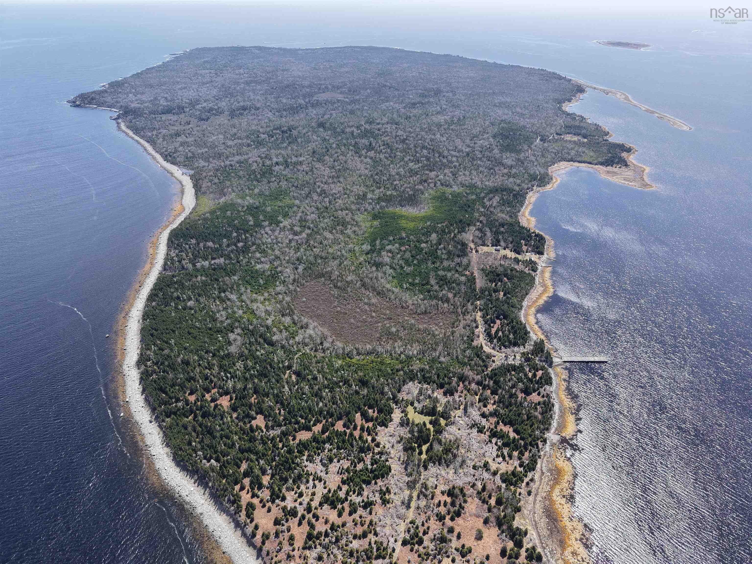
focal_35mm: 24
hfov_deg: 71.6
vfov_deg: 56.8
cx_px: 376
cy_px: 282
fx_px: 521
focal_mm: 8.67
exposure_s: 1/3200
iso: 220
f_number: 1.8
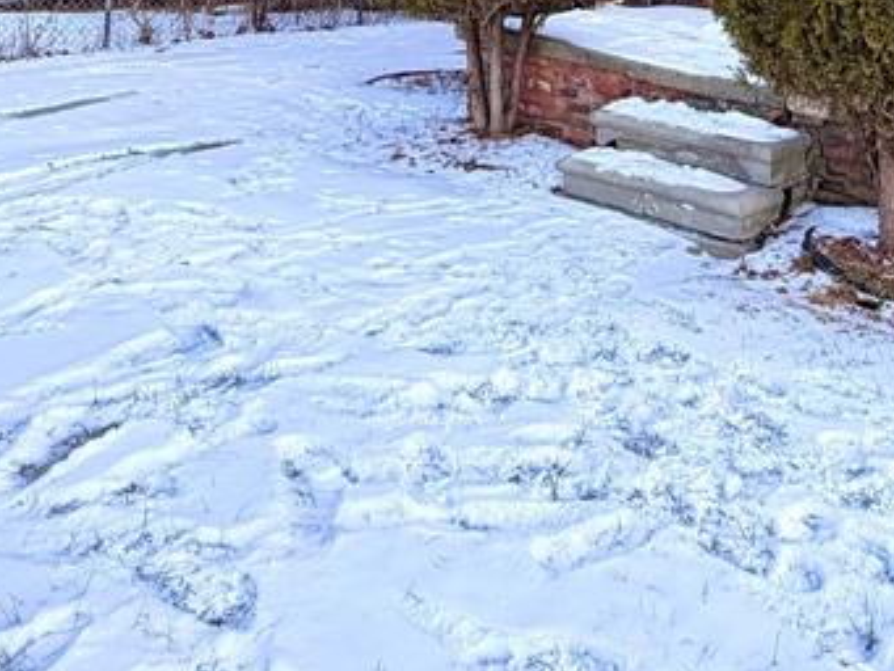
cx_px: 572
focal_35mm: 42
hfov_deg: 44.3
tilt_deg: +5.0
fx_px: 1085
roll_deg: -1.8
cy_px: -204
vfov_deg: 28.2
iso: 40
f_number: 2.2
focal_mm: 2.22
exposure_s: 1/502
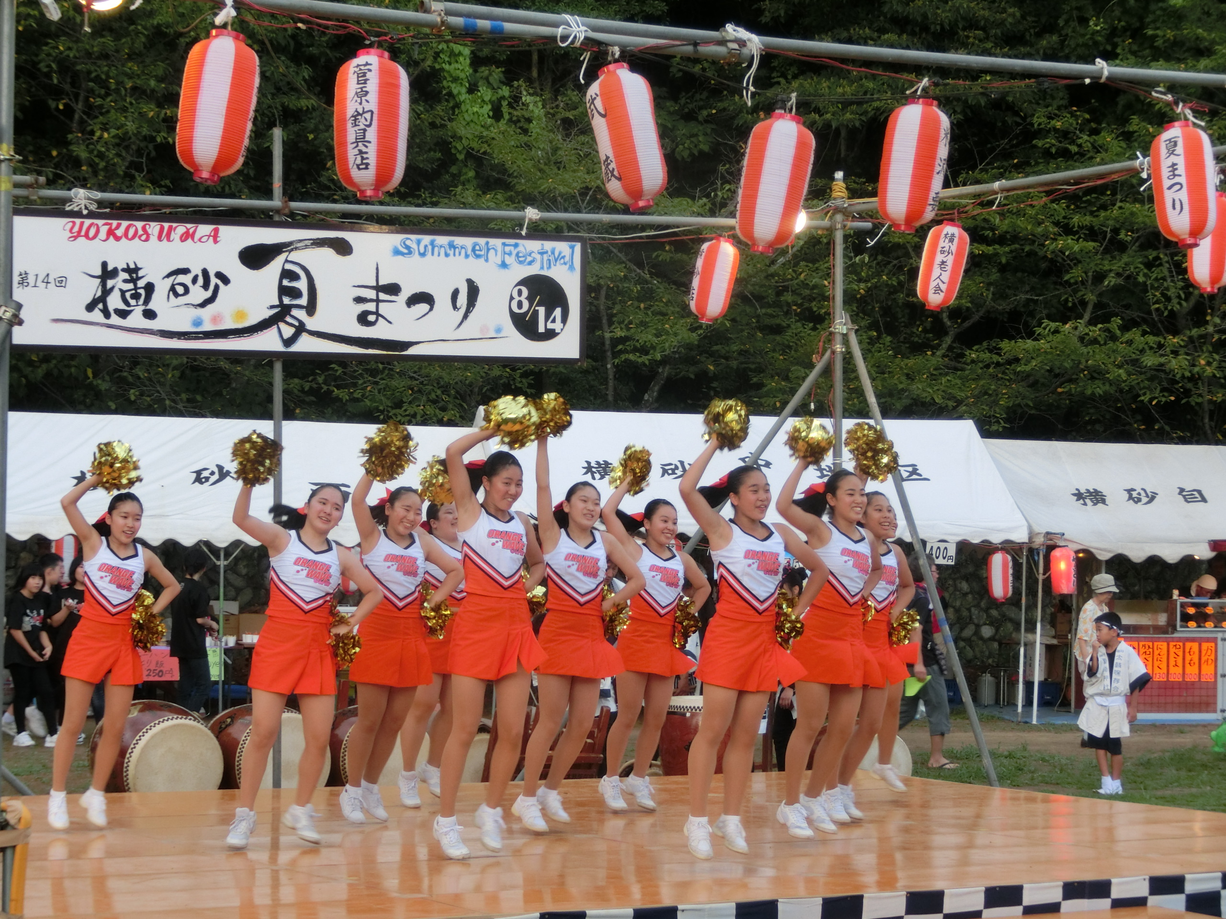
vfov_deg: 17.4
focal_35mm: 85
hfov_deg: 23.0
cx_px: 613
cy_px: 460
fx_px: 3010
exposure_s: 1/125
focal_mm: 15.16
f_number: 5
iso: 125
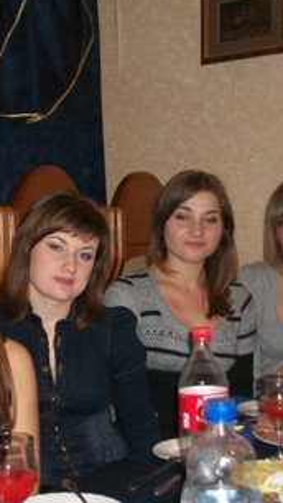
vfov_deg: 33.3
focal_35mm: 63
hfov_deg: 19.0
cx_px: 72
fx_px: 841
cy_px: 284
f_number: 2.8
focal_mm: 5.7
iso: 120
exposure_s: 1/60
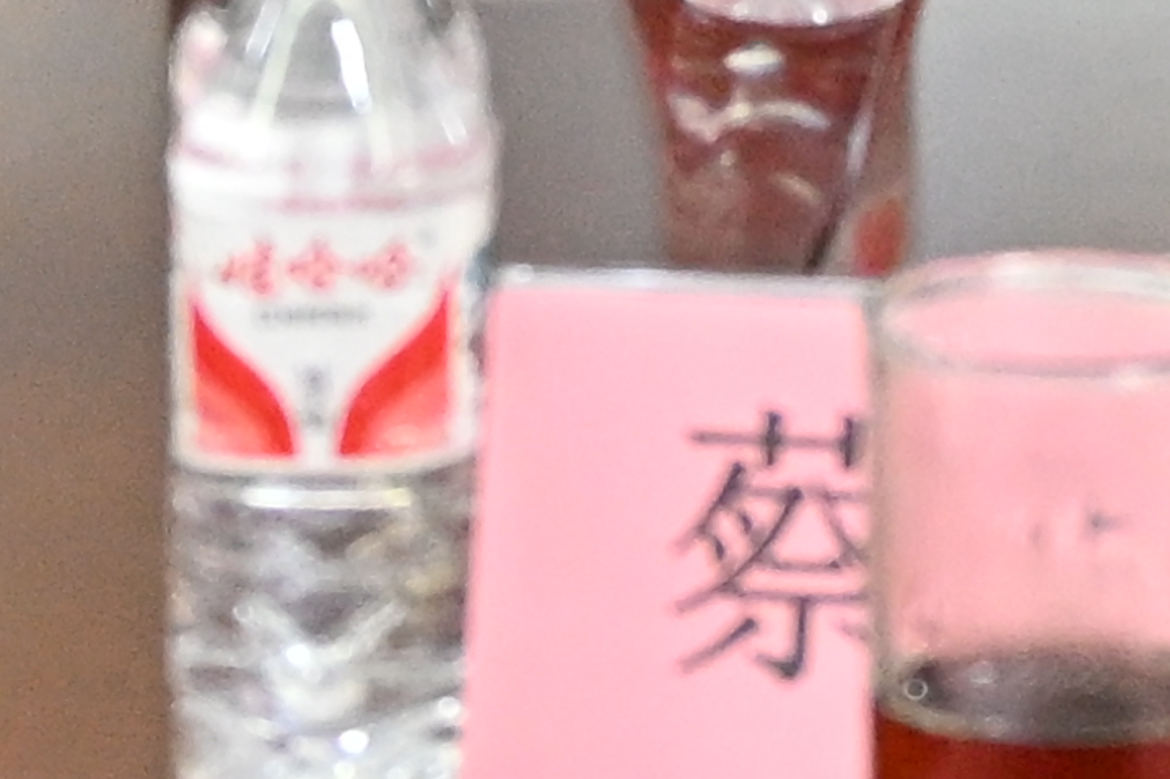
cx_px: 1022
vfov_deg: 4.0
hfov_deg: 6.1
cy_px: -1548
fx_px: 10945
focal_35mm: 337
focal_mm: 29
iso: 2500
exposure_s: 1/200
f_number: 4
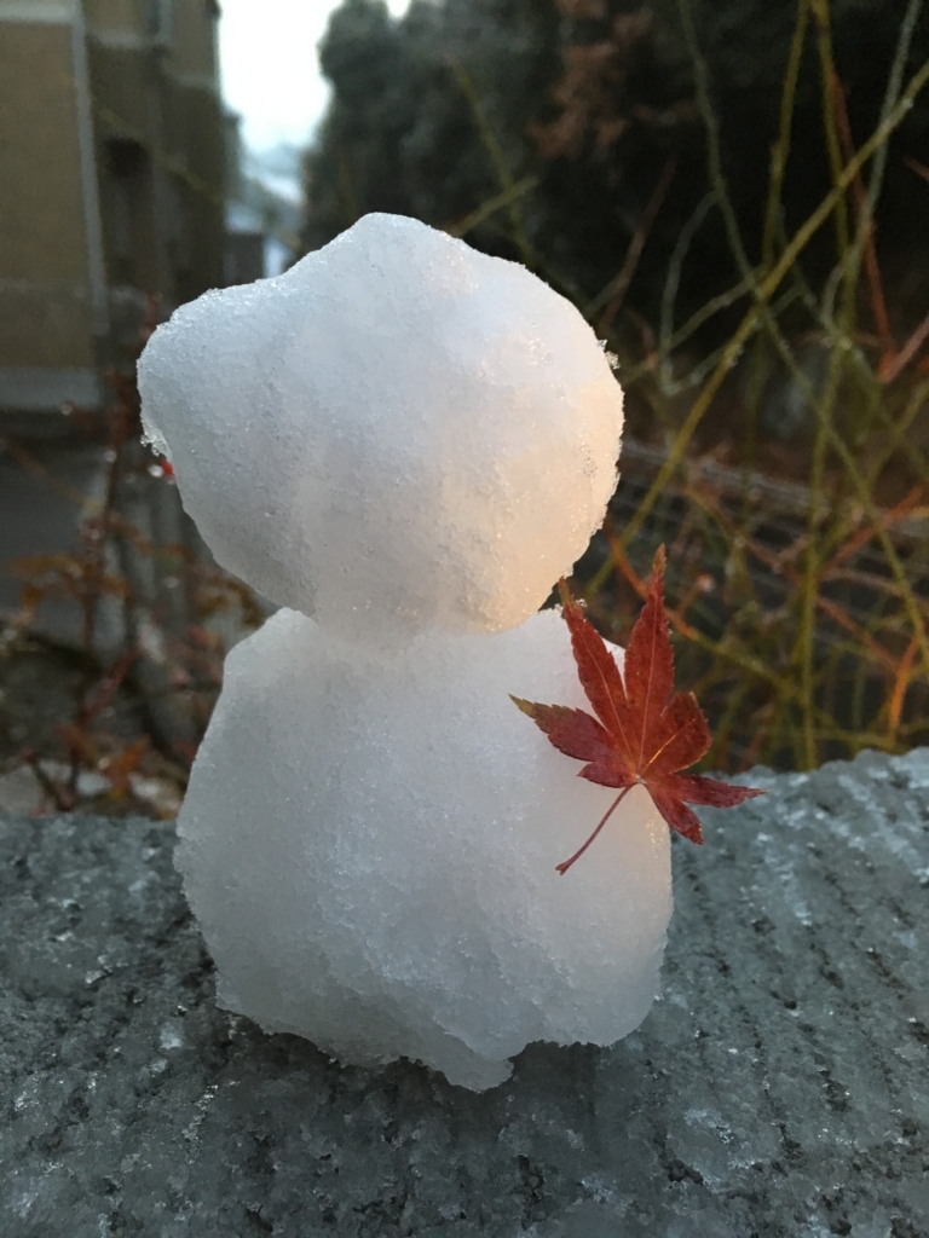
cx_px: 464
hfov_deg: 48.2
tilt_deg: -21.4
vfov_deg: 61.7
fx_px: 1038
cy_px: 619
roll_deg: -2.0
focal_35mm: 29
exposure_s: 1/30
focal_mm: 4.15
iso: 200
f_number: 2.2
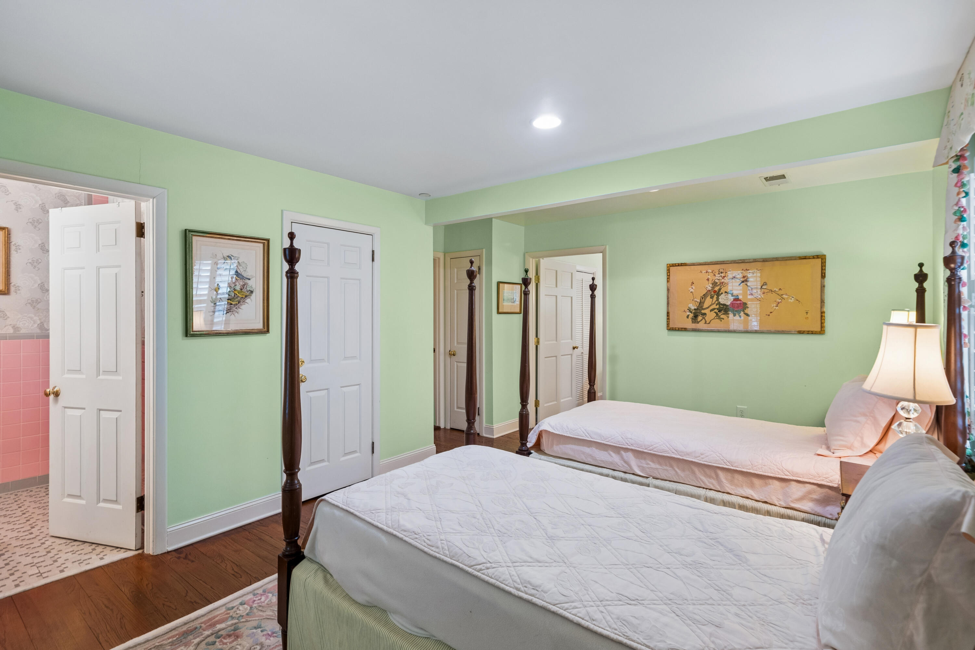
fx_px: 433
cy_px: 325
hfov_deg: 96.7
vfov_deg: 73.7
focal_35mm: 16
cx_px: 488
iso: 500
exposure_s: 1/15
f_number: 8
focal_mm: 16
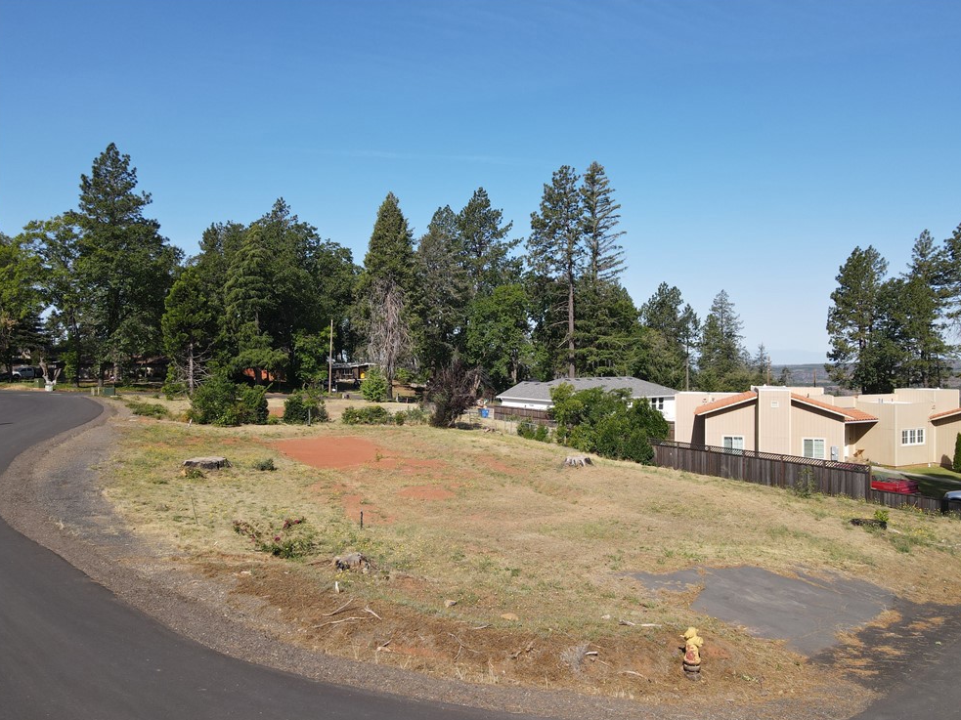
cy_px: 367
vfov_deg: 54.9
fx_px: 694
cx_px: 490
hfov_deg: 69.4
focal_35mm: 25
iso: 100
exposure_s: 1/640
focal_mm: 4.5
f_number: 2.8
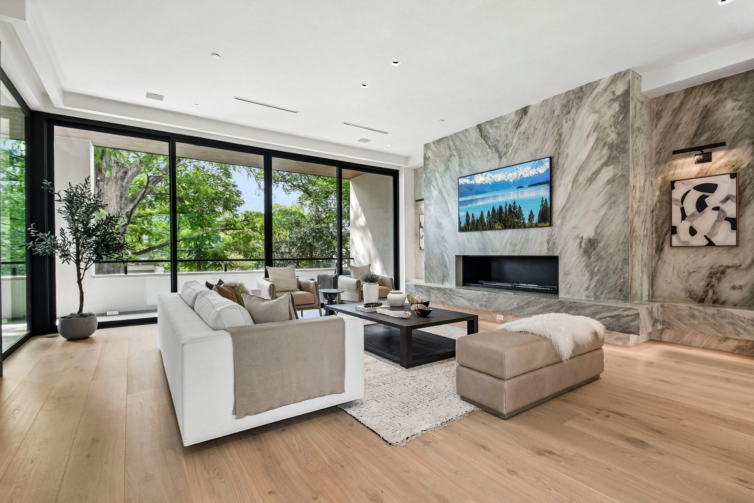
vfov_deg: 73.7
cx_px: 380
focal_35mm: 16
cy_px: 243
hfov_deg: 96.7
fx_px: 335
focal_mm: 10
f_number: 8
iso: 400
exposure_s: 1/25
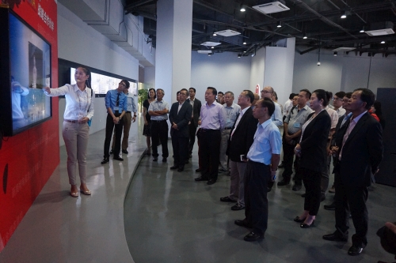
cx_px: 198
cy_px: 132
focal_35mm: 26
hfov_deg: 70.5
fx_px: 280
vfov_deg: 50.4
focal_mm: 17
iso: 3200
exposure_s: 1/125
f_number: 3.5
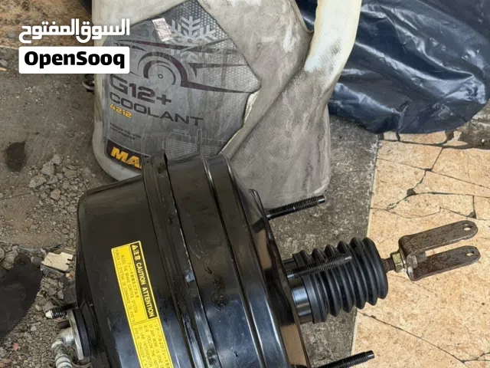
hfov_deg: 39.7
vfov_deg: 30.3
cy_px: 184
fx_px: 679
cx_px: 245
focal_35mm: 48
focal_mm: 6.76
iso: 64
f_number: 1.78
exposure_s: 1/121
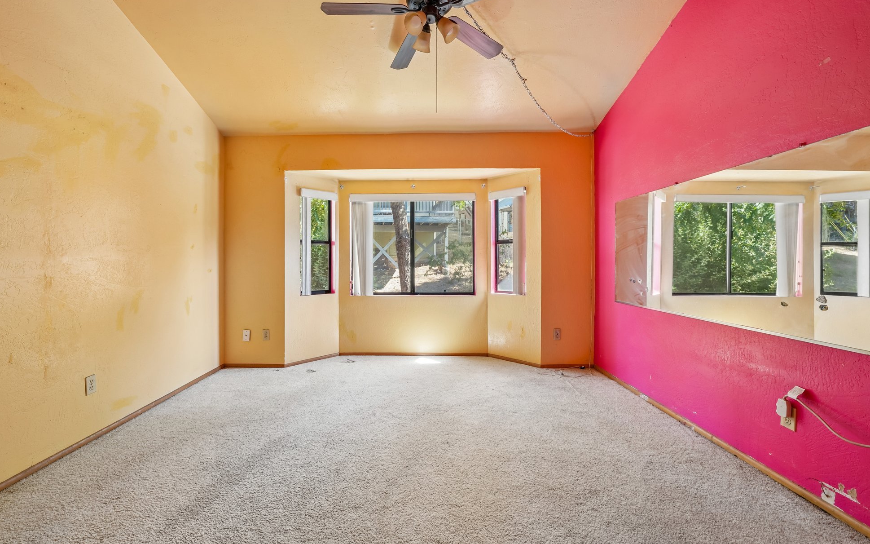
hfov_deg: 105.3
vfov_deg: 78.6
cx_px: 420
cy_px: 259
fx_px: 332
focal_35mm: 14
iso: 400
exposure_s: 1/13
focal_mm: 13
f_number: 8
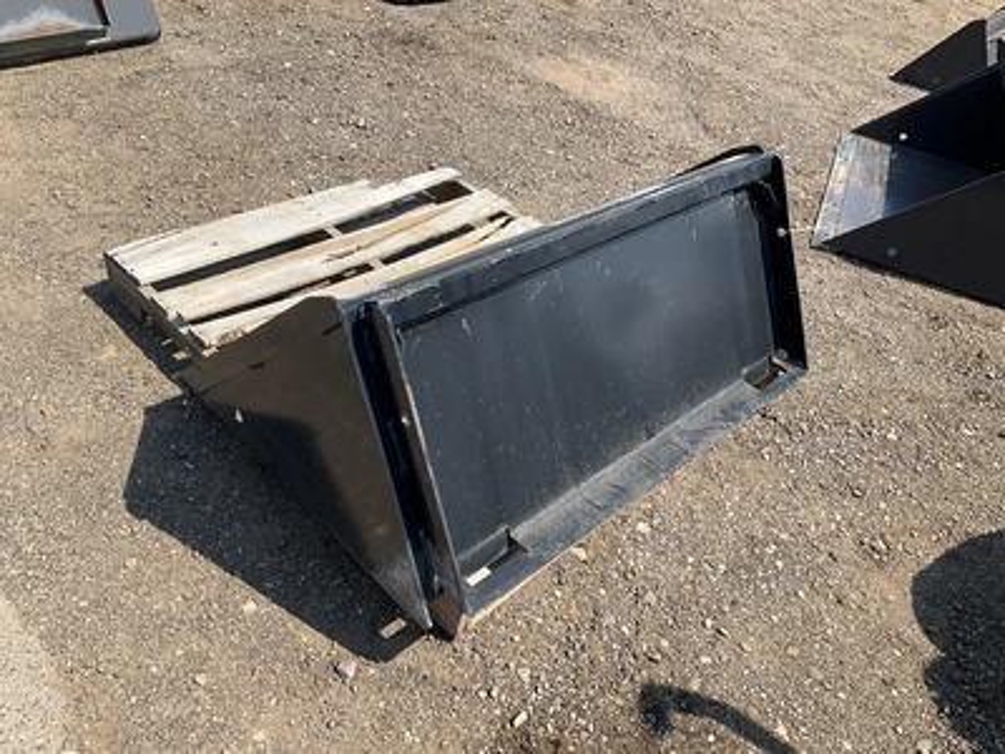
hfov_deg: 61.7
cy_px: 377
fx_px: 842
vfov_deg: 48.2
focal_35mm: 29
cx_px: 502
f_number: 1.8
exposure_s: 1/1035
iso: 25
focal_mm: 3
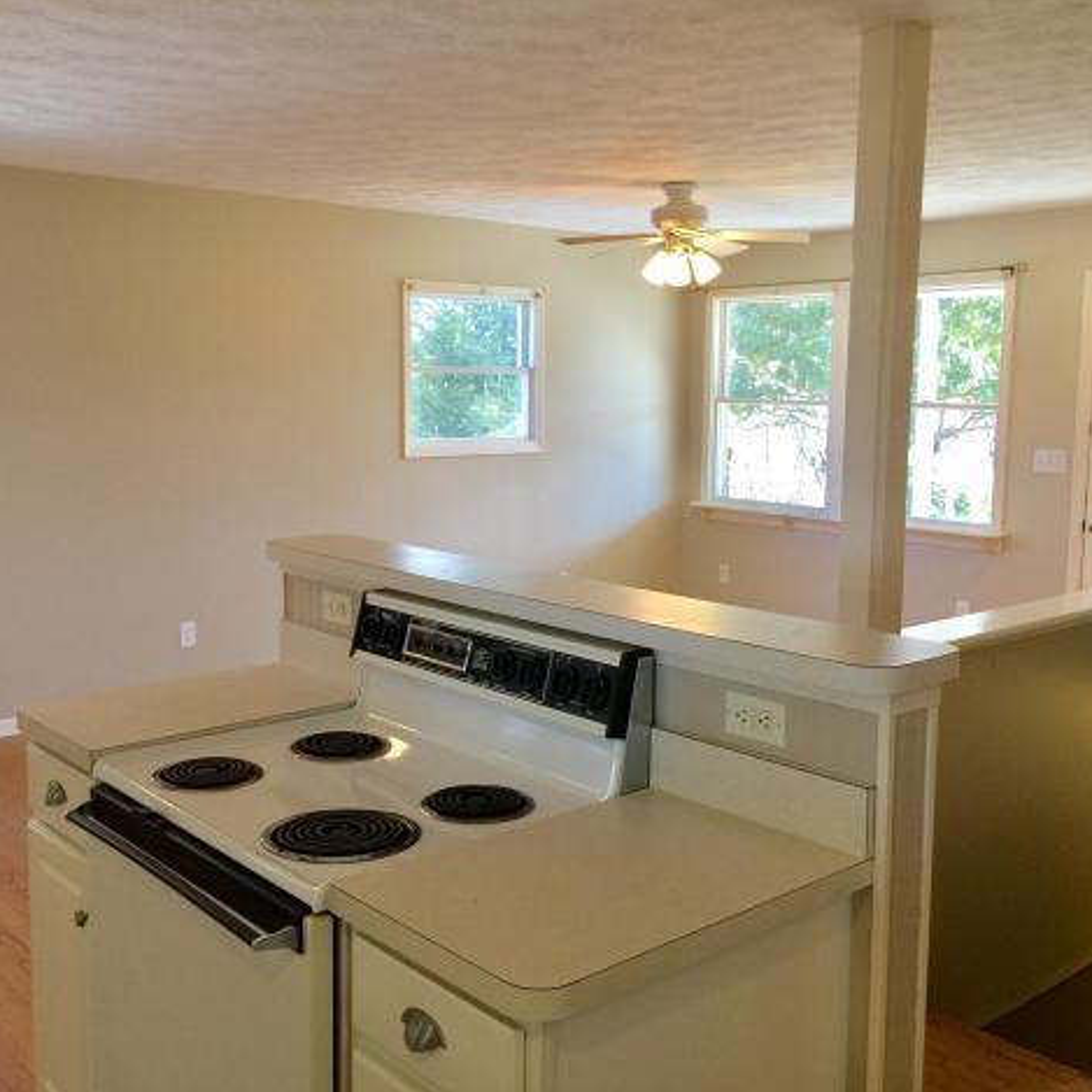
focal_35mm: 35
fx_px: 1249
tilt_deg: -7.5
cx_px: 515
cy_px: 538
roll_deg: -0.4
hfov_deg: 47.2
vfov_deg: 47.2
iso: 32
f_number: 2.2
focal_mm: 4.15
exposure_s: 1/30
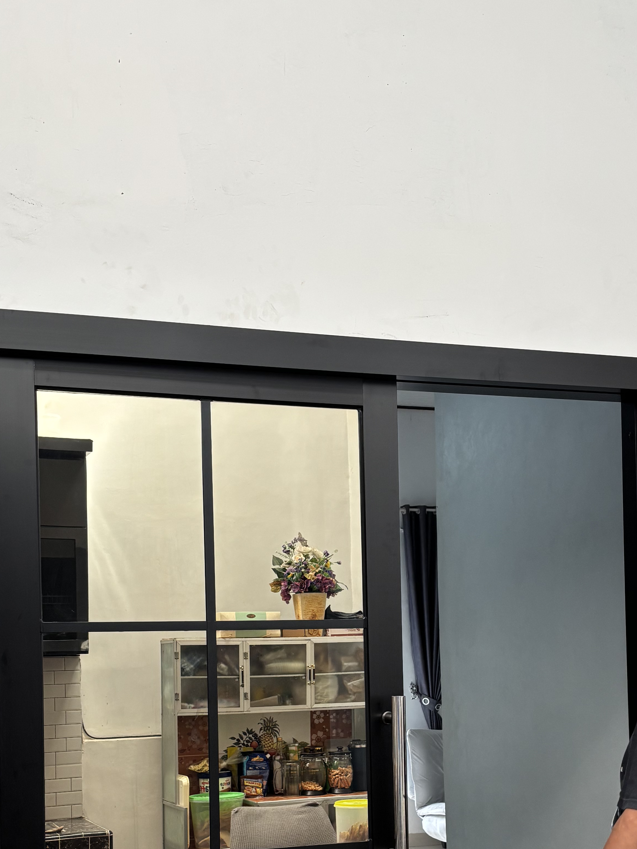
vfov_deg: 38.7
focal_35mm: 48
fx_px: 1178
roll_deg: +0.0
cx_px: 336
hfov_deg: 30.3
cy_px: 629
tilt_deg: +0.5
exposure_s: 1/121
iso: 100
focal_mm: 5.96
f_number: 1.6
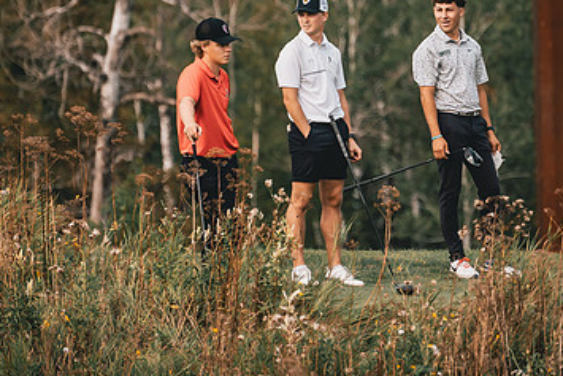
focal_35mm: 981
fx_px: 15347
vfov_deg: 1.4
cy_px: 106
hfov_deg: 2.1
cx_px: 327
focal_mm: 400
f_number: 6.3
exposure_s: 1/500
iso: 400
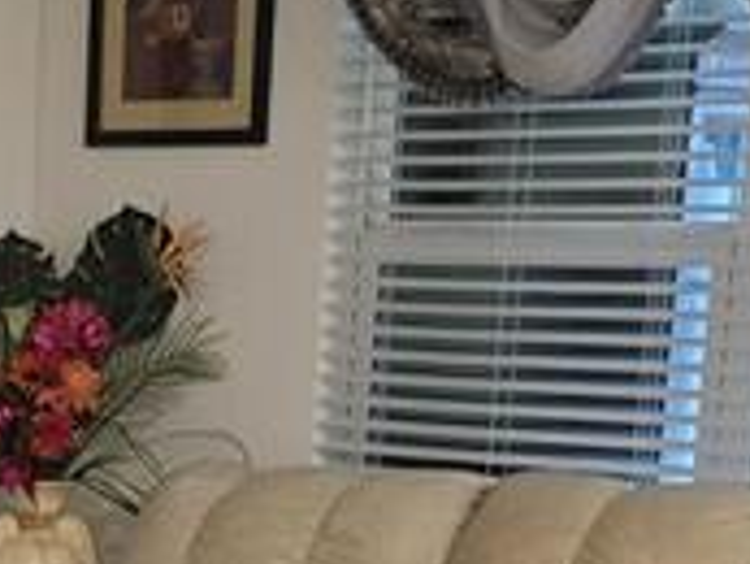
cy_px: 941
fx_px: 2949
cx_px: -277
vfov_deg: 10.4
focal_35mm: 136
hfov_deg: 13.8
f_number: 1.7
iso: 800
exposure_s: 1/60
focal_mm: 6.3
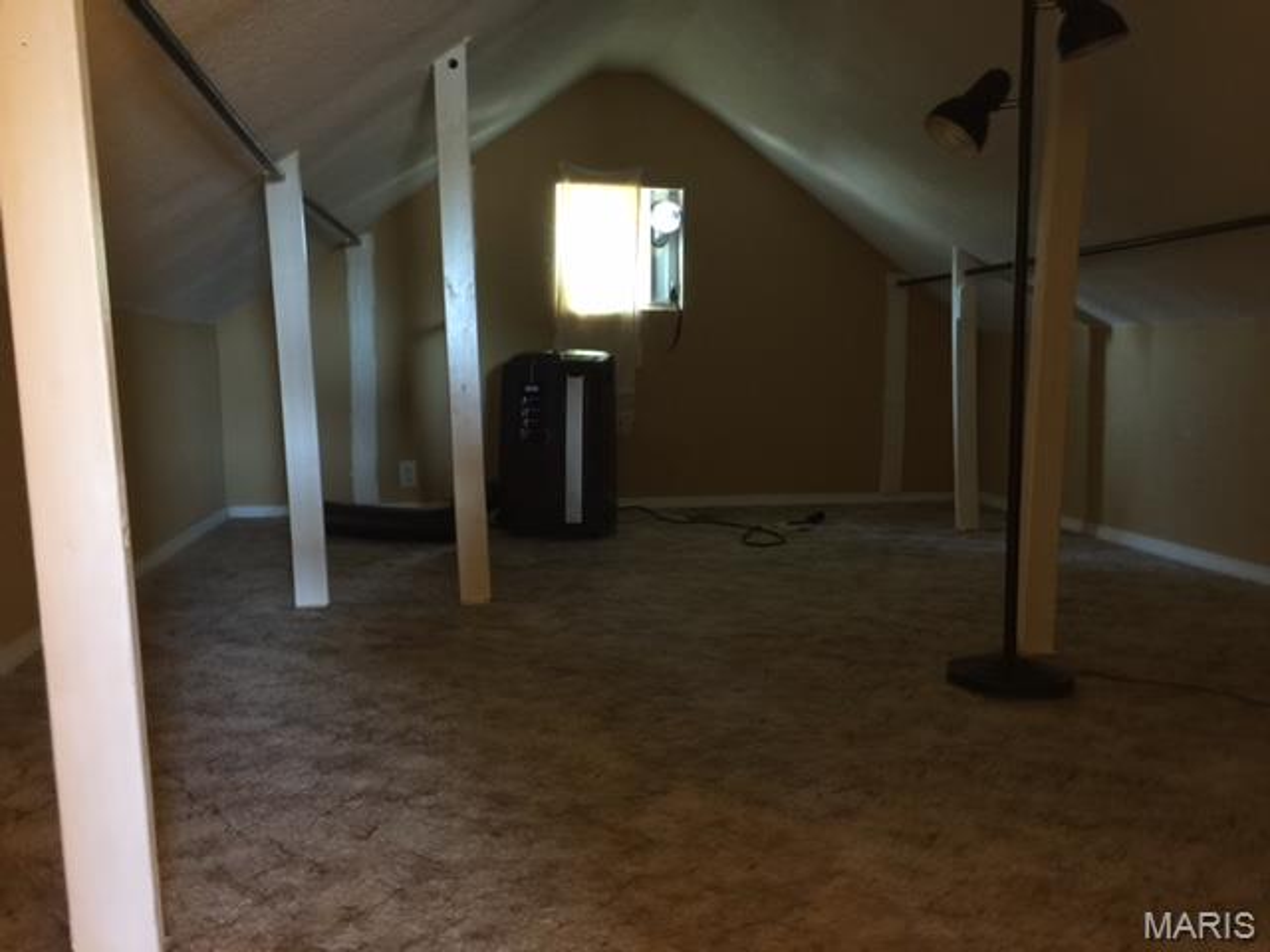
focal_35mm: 29
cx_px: 635
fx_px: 1064
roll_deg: -0.5
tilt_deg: -3.4
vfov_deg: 48.2
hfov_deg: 61.7
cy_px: 476
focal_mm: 4.15
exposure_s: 1/4
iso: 100
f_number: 2.2
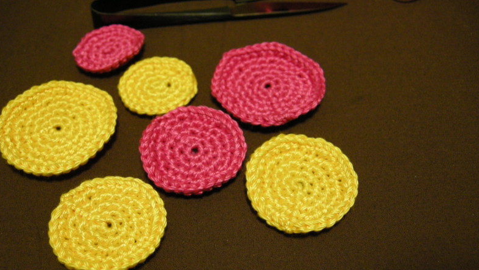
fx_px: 495
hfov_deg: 51.6
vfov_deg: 30.3
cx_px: 239
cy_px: 169
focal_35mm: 39
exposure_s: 1/31.2
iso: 400
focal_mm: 7.5
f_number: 2.7
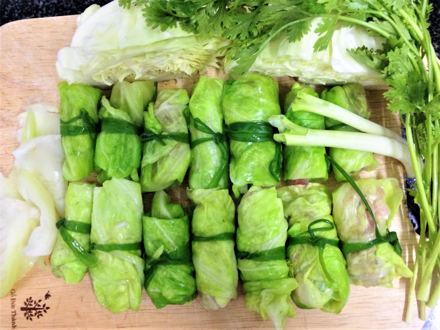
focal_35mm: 33
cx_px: 220
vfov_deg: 42.9
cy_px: 165
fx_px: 419
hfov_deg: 55.4
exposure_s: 1/20
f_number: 2.4
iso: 400
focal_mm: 4.12
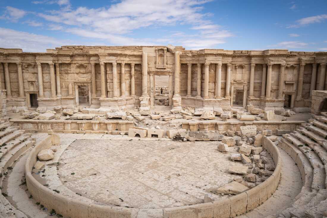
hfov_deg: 65.5
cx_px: 164
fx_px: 254
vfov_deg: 46.4
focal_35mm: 28
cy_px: 109
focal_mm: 28
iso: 50
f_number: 2
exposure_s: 1/5000
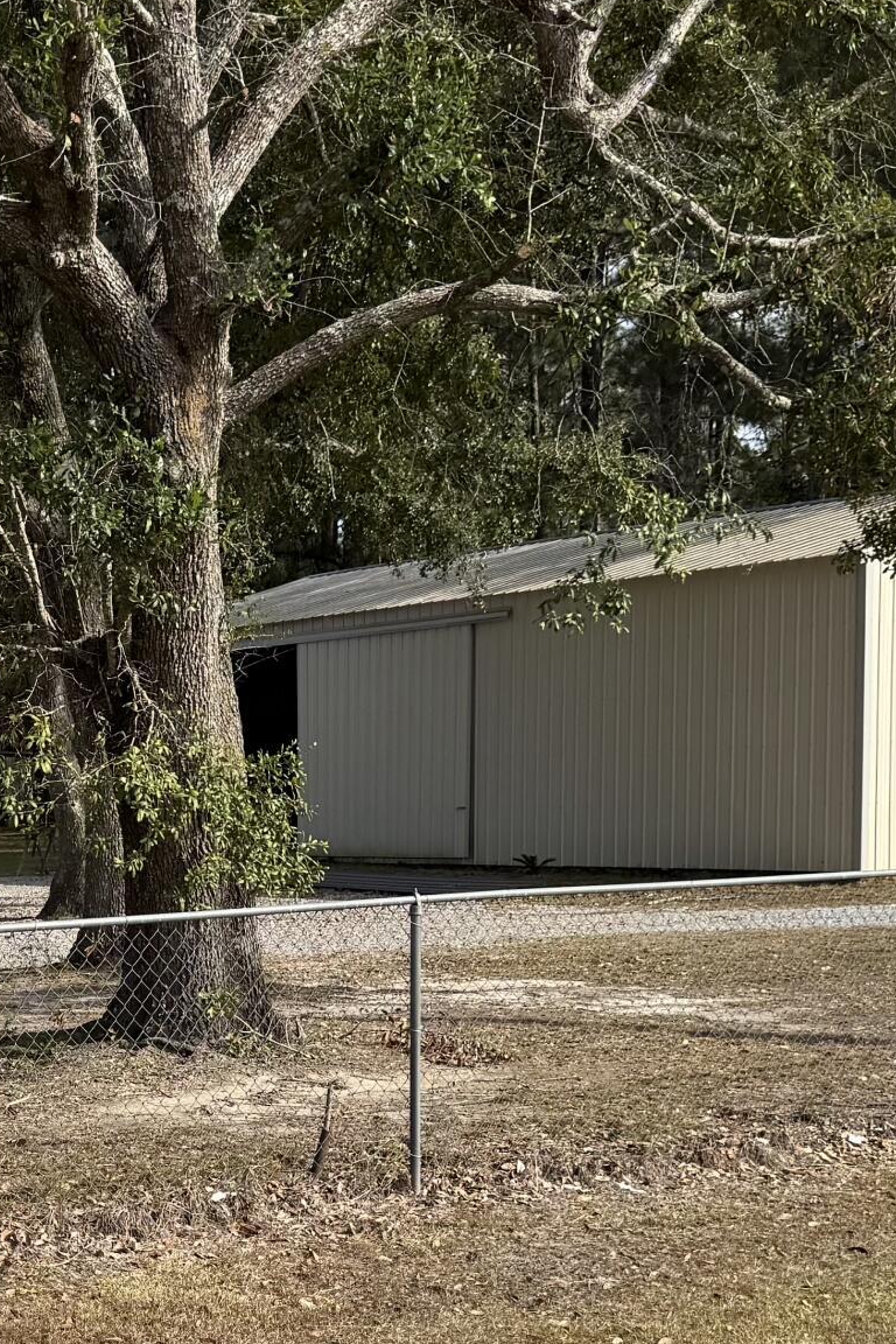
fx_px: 2426
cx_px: -204
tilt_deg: -5.8
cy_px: 1020
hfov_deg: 19.6
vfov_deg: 30.4
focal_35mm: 65
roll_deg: +1.7
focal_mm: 6.76
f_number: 1.78
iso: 80
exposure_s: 1/3425
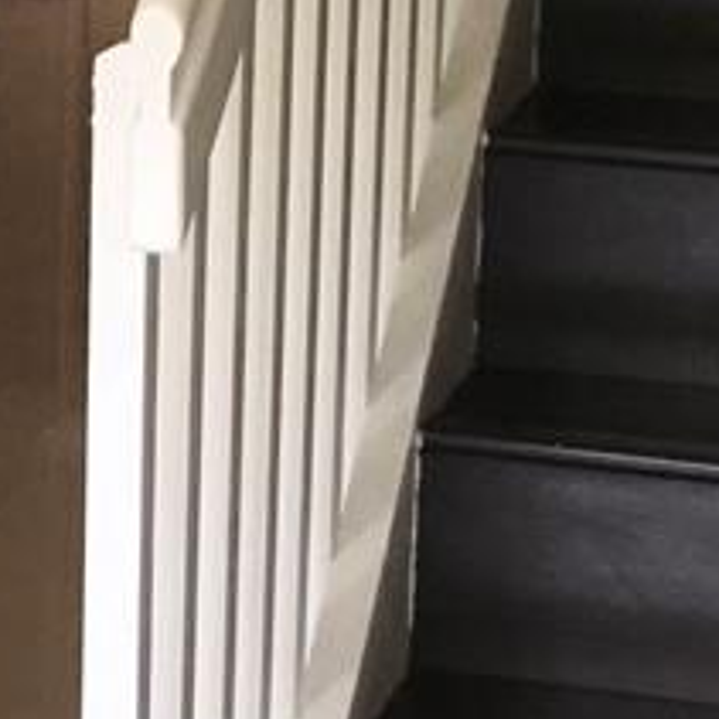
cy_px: -89
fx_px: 4418
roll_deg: -0.1
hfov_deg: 8.6
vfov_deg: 9.2
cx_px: -917
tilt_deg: -8.7
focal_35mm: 188
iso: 20
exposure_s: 1/39
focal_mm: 3.99
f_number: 1.8
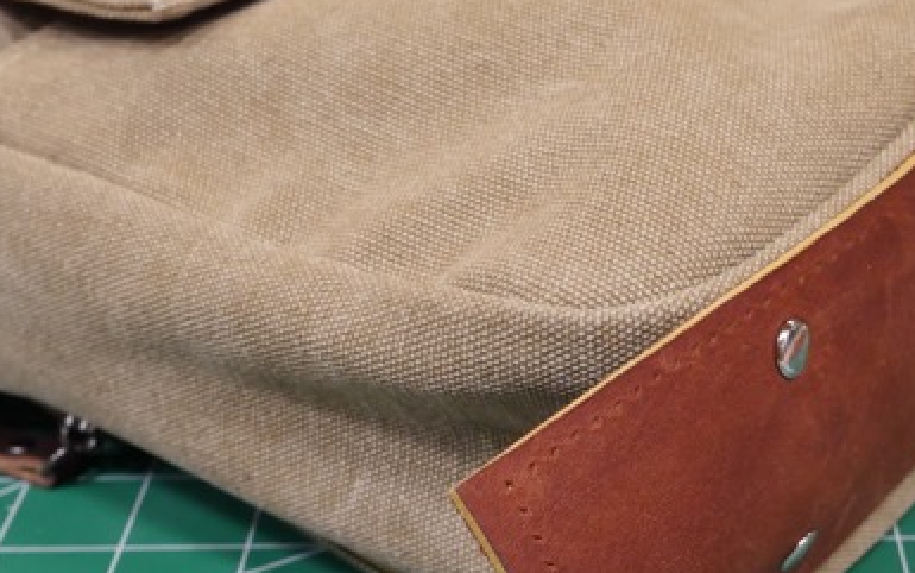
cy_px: 547
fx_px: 1647
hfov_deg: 30.9
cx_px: 561
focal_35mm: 66
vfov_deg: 19.3
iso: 1250
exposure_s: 1/60
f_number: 4.5
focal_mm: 15
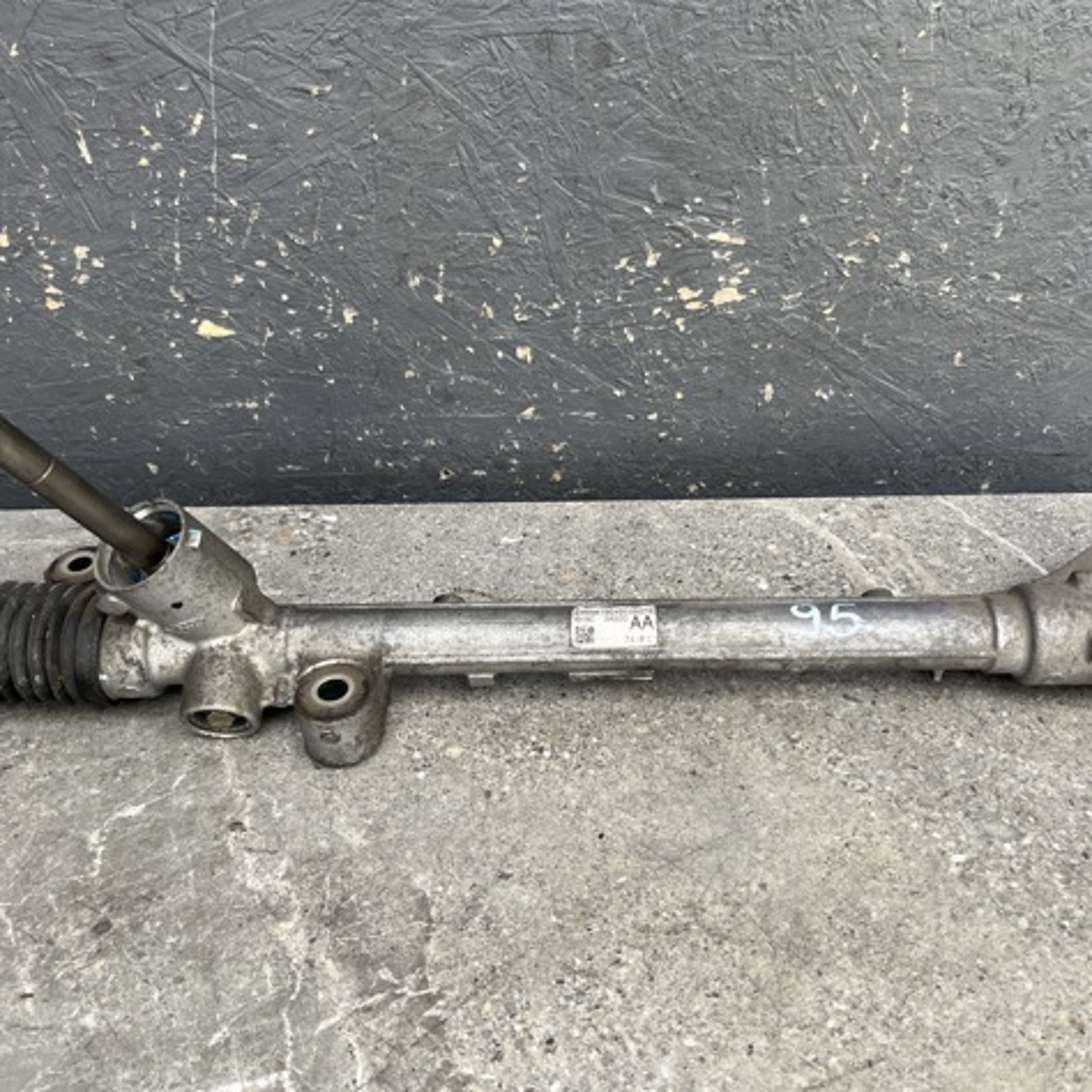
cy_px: 545
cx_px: 604
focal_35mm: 31
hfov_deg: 52.4
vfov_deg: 52.5
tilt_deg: -32.9
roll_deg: -0.2
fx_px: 1106
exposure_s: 1/314
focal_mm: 5.1
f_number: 1.6
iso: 50
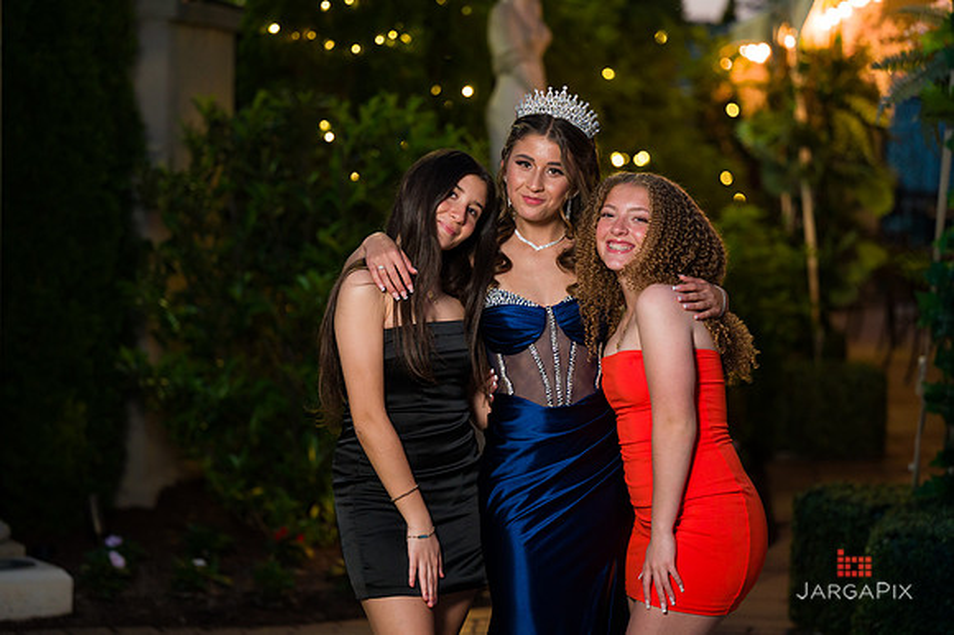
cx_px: 479
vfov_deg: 12.9
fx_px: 2817
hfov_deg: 19.2
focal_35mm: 106
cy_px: 303
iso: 1600
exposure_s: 1/200
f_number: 2.8
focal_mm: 99
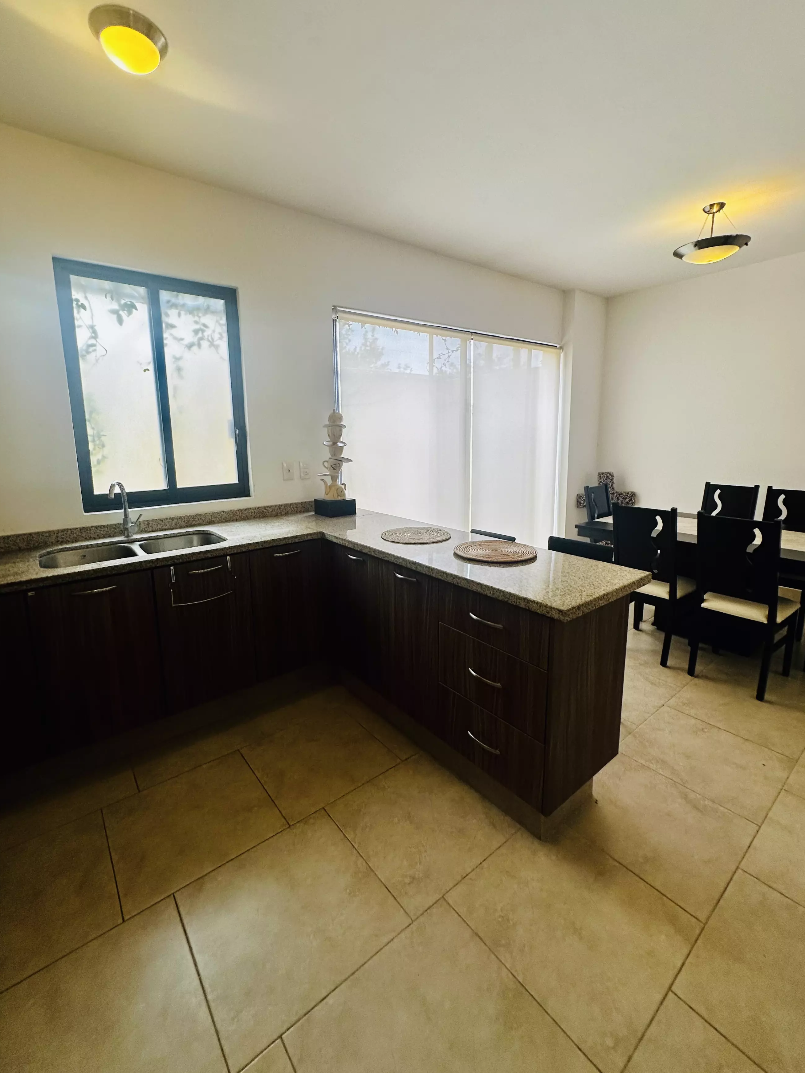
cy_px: 506
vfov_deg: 98.1
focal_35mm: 15
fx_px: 465
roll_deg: +0.5
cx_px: 393
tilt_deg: -8.8
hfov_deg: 81.7
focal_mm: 2.22
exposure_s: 1/120
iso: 64
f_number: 2.2
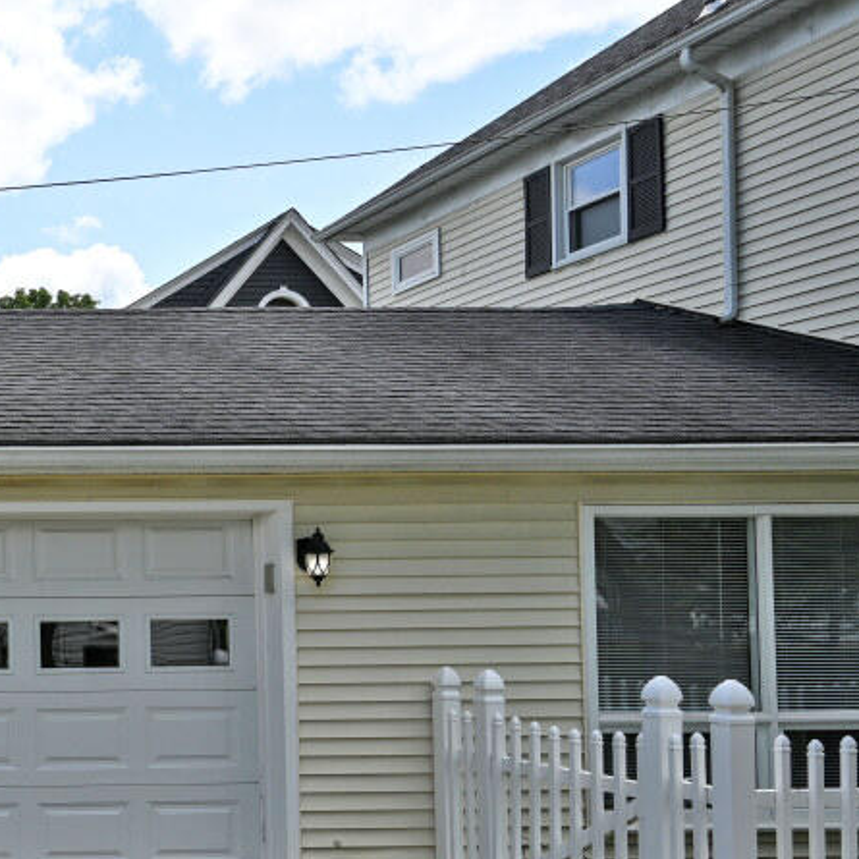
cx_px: -353
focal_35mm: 44
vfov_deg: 37.5
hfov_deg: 28.4
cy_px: 591
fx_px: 1247
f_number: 7.1
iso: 100
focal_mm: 15.5
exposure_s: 1/320
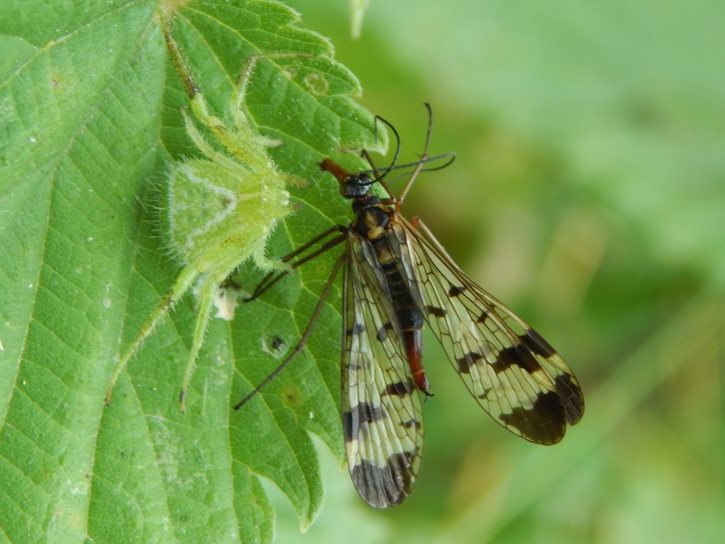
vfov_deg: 11.3
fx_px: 2744
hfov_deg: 15.1
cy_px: 272
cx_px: 362
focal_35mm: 131
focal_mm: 23.4
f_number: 4.8
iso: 125
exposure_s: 1/60
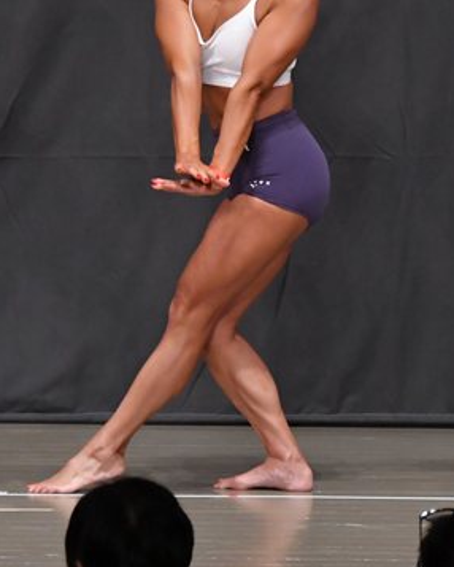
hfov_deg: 3.0
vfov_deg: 3.7
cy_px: 168
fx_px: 8710
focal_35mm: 519
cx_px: 380
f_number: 5.6
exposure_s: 1/400
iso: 5000
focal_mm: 170
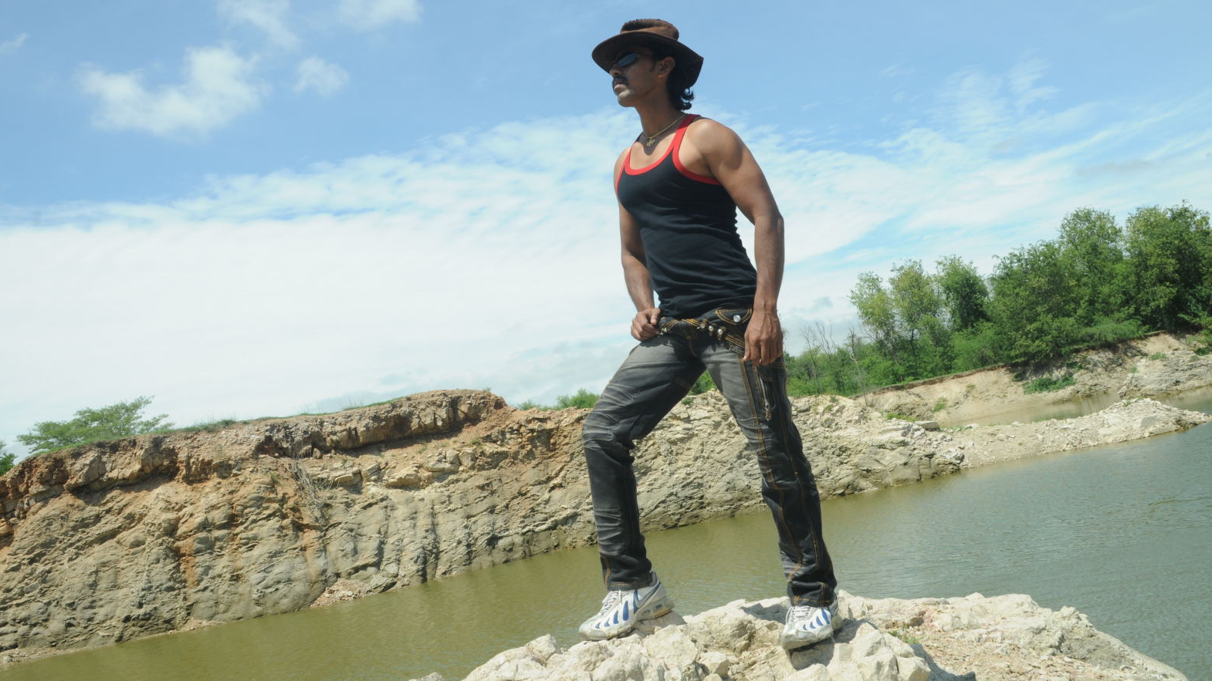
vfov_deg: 36.7
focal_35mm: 32
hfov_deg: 61.0
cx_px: 608
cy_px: 317
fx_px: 1028
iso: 200
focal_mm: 20
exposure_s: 1/125
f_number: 13
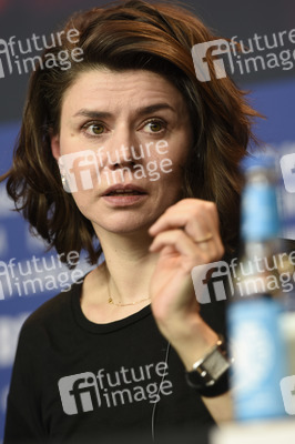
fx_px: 3324
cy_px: 222
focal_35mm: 270
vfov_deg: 7.6
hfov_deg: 5.1
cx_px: 148
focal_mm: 180
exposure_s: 1/250
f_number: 3.5
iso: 640
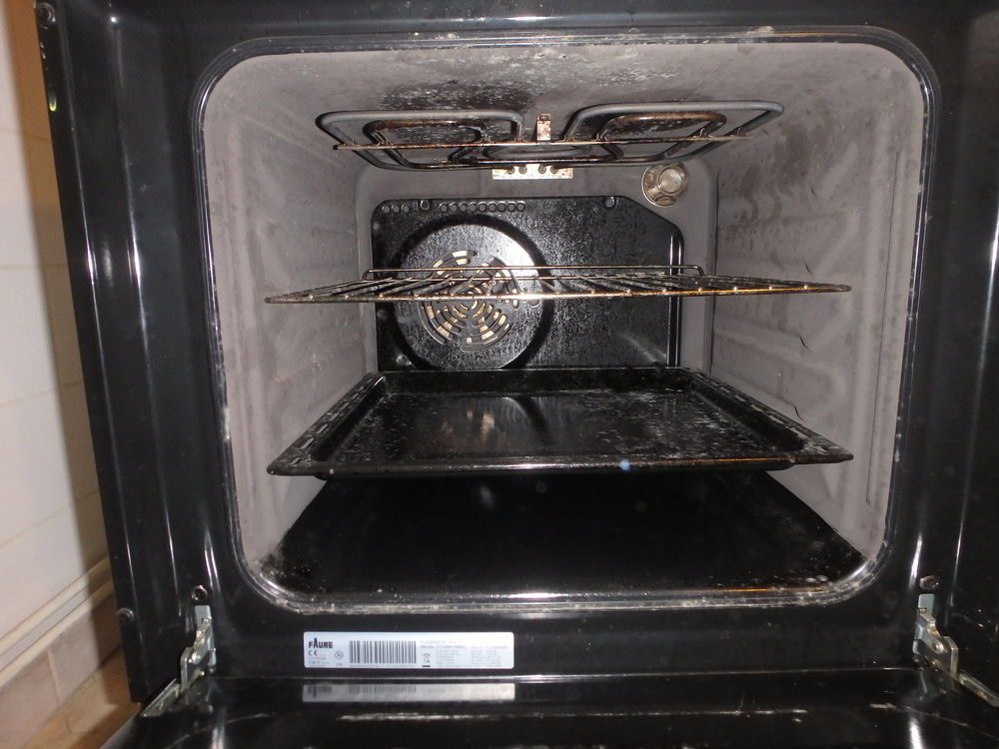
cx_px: 500
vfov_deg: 63.4
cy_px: 374
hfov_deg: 79.0
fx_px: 606
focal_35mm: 21
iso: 400
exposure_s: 1/30
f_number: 3.5
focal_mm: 3.7
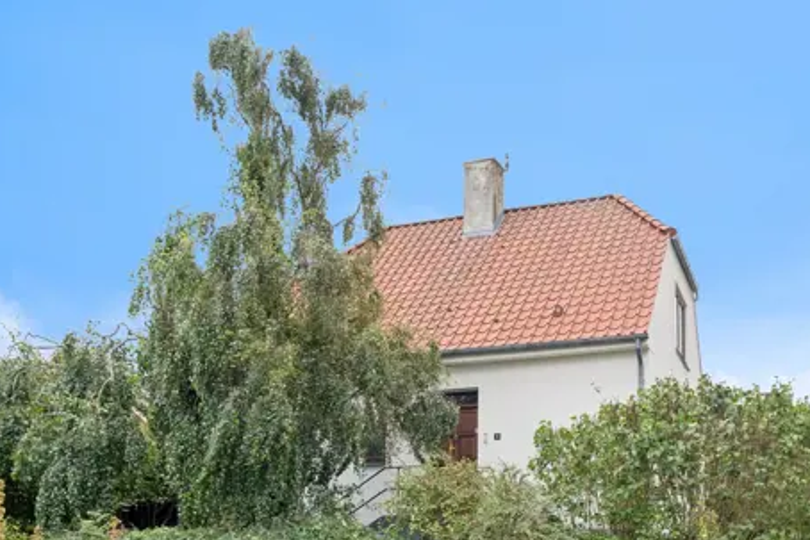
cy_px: 355
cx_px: 469
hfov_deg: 50.9
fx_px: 848
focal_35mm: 38
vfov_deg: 35.1
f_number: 7.1
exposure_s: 1/160
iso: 200
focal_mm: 19
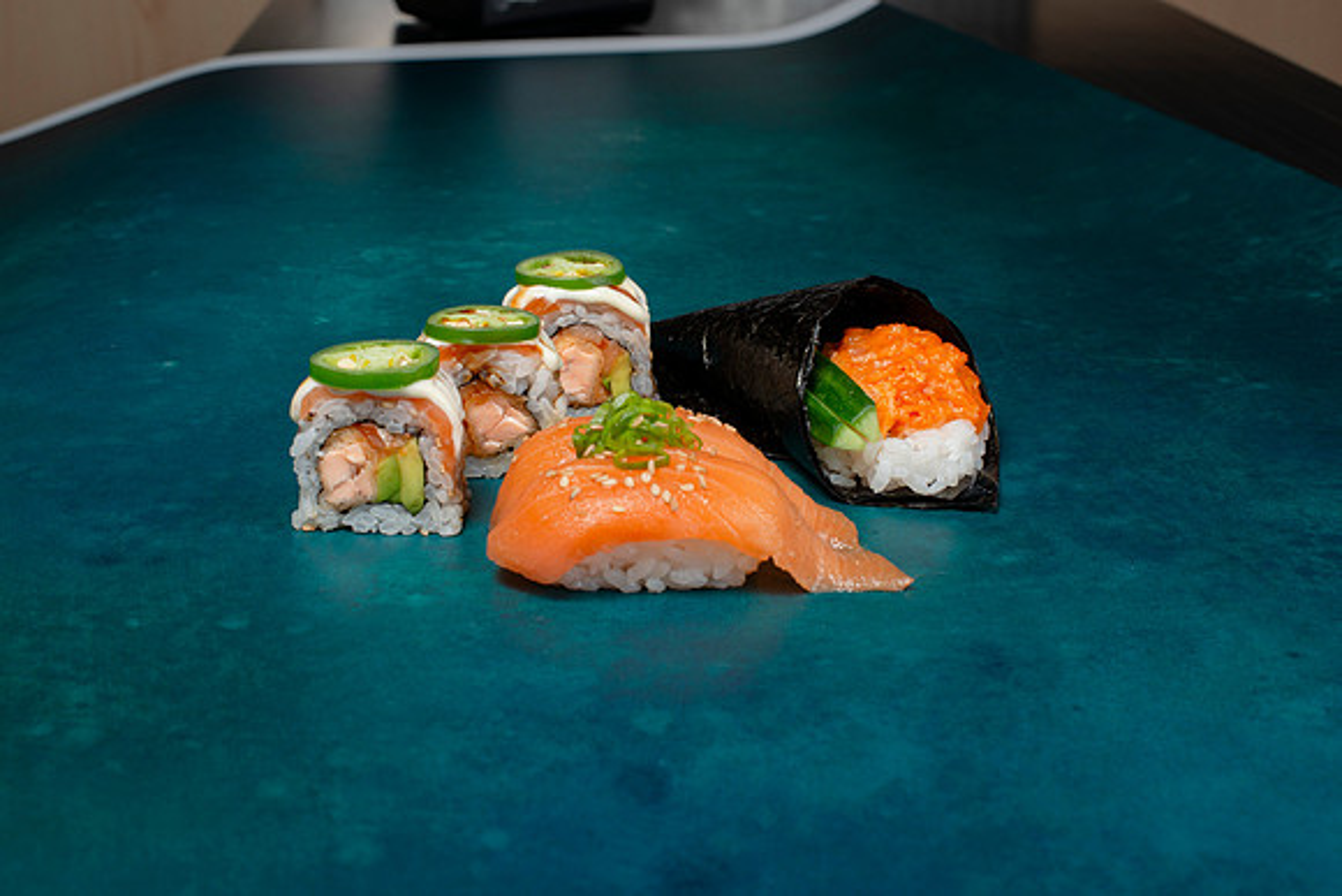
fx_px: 1864
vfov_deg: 27.0
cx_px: 671
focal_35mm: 50
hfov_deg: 39.6
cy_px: 448
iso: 250
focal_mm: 50
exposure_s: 1/80
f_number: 11
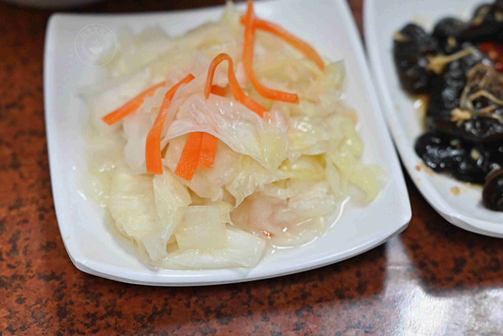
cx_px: 261
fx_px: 1104
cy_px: 164
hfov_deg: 25.7
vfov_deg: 17.3
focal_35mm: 79
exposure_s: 1/200
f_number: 2.8
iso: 1000
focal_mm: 50
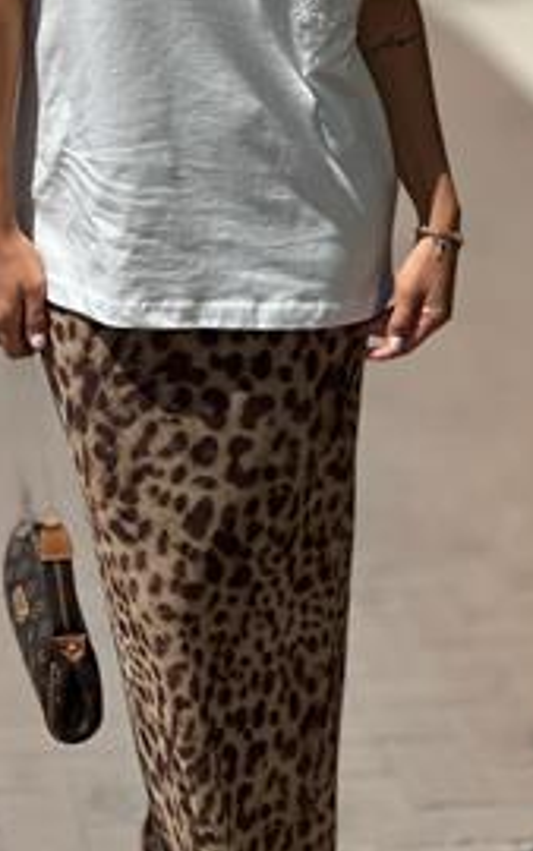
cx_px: 202
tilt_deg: -20.0
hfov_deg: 10.5
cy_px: 295
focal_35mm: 125
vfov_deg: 16.7
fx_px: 2902
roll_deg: -0.8
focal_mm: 9
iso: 32
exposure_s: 1/2179
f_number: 2.8
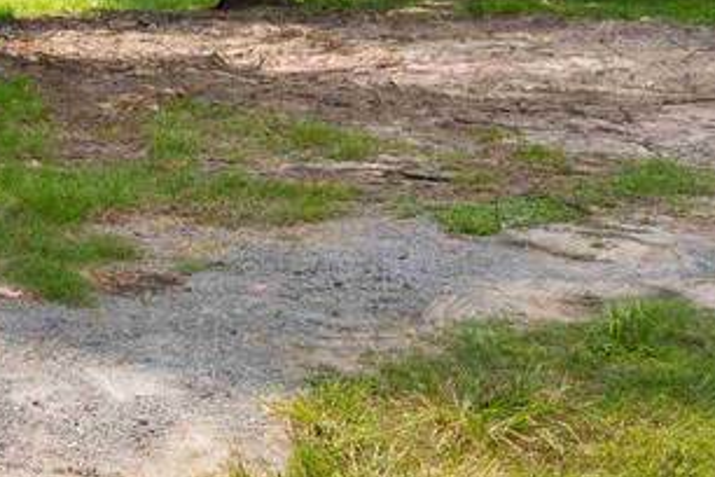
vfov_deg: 19.3
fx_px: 1331
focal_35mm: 67
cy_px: -78
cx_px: -33
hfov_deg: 27.9
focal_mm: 11
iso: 100
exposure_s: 1/160
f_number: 6.3
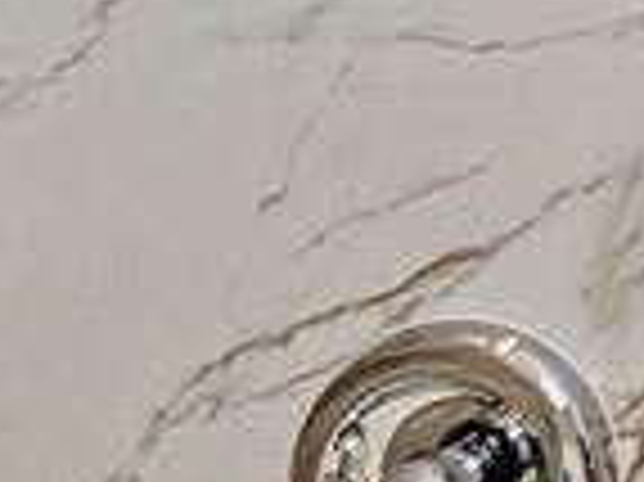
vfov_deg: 13.2
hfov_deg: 10.5
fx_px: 1729
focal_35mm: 93
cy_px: -541
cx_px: 2090
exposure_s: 1/60
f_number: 2.2
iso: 80
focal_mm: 2.2
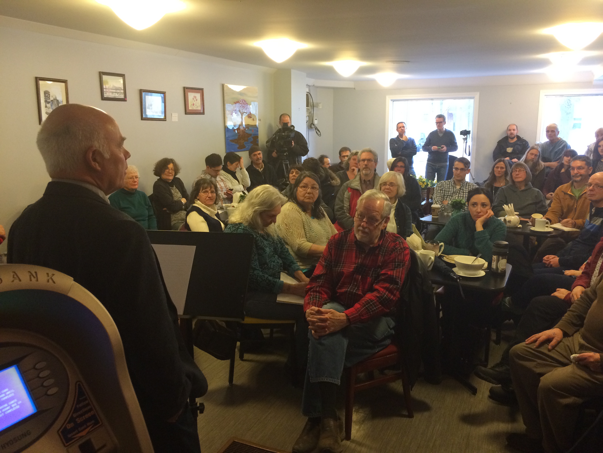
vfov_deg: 48.2
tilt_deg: -12.0
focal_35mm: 29
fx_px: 505
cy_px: 226
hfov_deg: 61.7
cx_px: 302
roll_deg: +0.1
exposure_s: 1/30
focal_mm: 4.15
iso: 200
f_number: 2.2
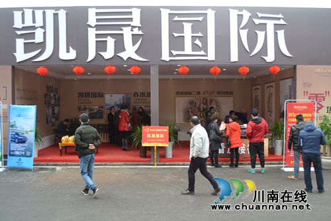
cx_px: 166
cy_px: 110
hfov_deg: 61.9
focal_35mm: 30
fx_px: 276
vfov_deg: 43.6
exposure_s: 1/125
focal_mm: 20
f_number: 5.6
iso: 220
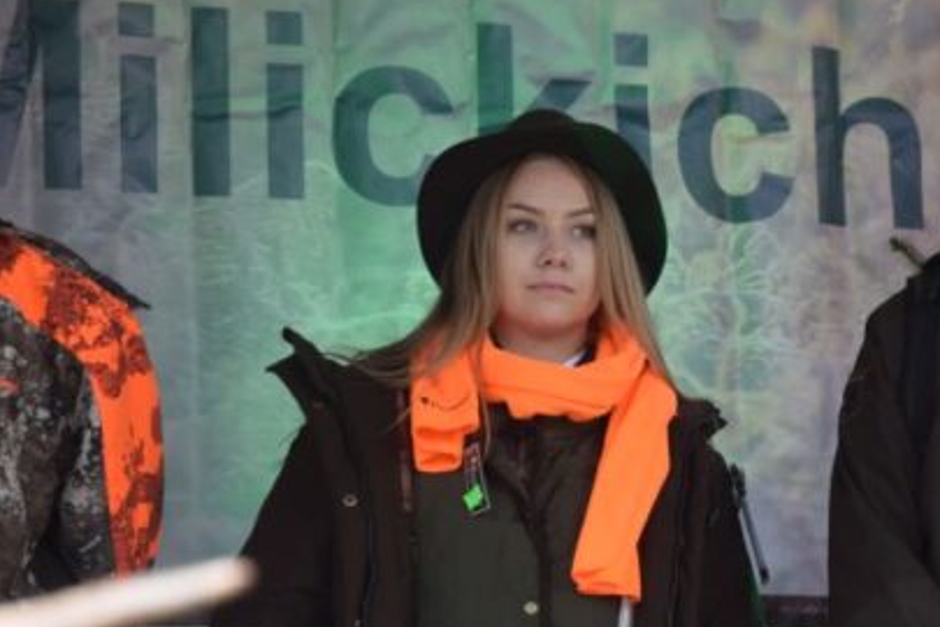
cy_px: 379
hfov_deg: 7.8
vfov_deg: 5.2
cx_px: 889
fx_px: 6841
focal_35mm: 262
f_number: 5.6
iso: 400
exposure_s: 1/100
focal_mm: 92
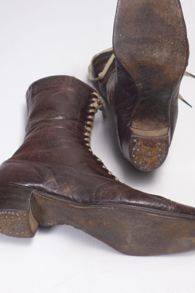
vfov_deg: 20.6
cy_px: 128
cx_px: 104
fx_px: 804
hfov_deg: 13.8
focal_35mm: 99
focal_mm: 29.49
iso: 125
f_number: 5.6
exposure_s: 1/20
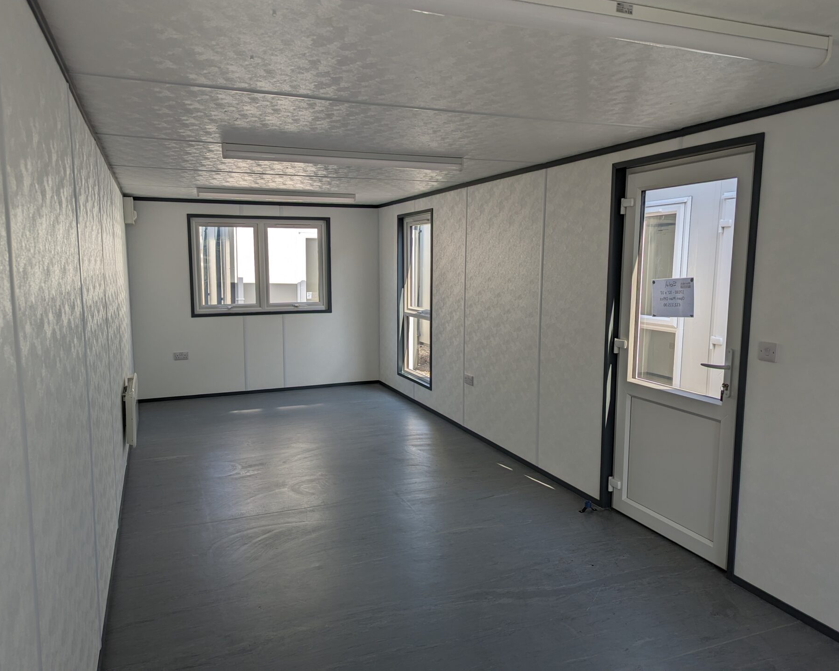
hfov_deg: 68.1
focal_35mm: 25
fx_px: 621
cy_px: 335
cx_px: 406
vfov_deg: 56.8
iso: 50
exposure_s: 1/416
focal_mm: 6.81
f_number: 1.85
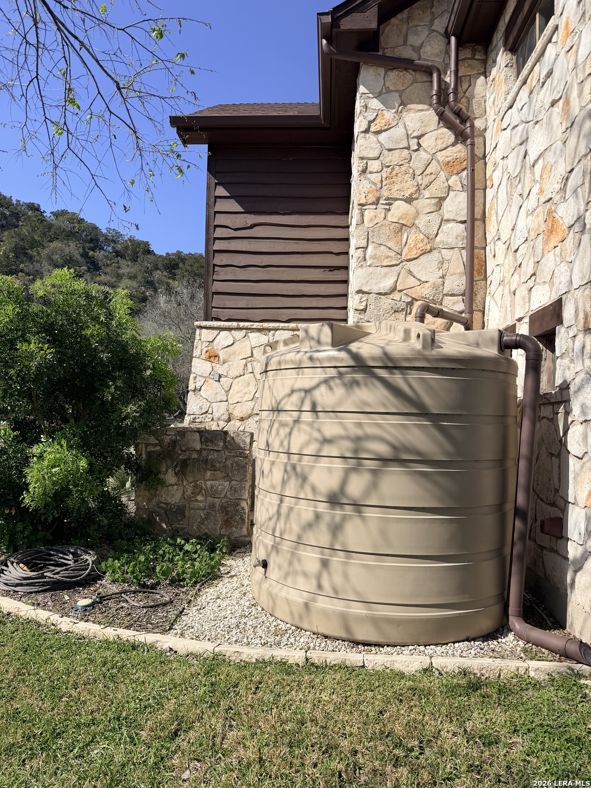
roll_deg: -1.6
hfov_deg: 56.8
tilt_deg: +2.2
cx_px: 296
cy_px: 394
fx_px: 546
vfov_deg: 71.6
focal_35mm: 24
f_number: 1.78
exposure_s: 1/6173
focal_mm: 6.76
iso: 80
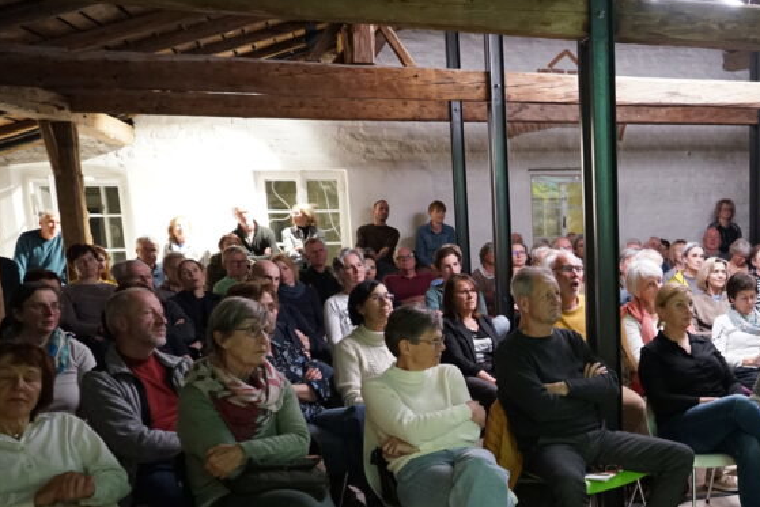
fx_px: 929
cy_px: 385
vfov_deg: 30.0
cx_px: 692
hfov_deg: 40.9
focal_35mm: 44
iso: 3200
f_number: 3.5
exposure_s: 1/20
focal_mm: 24
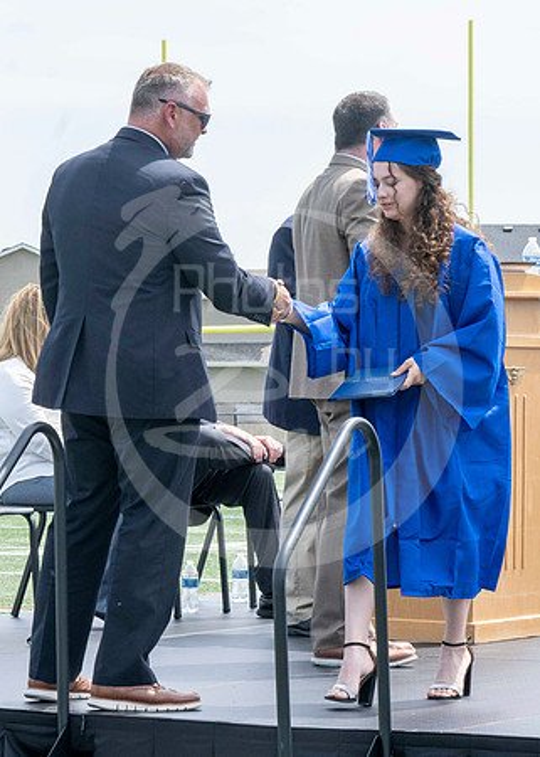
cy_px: 244
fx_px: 3508
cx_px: 108
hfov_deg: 8.8
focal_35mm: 163
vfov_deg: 12.3
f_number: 13
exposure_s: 1/250
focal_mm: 70
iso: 200
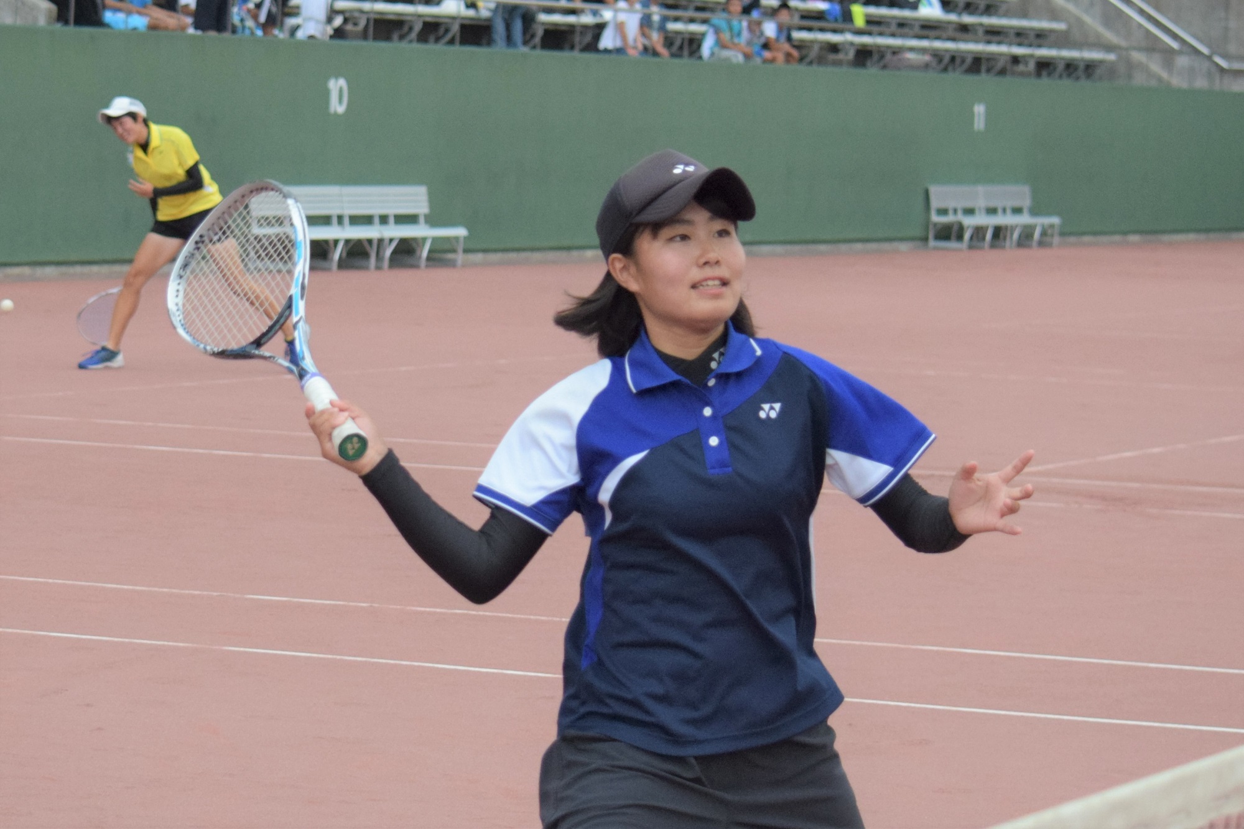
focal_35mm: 93
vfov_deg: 14.7
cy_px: 414
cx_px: 622
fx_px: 3213
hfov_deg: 21.9
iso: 2000
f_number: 4.5
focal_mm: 62
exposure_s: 1/2000
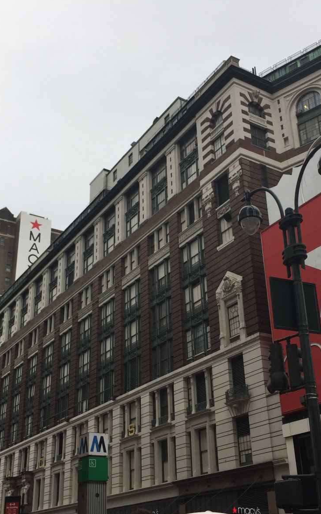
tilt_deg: +28.0
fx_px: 588
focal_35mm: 42
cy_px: 260
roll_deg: +1.3
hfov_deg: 30.5
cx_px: 173
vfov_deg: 47.2
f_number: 2.2
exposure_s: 1/316
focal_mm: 4.15
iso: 32
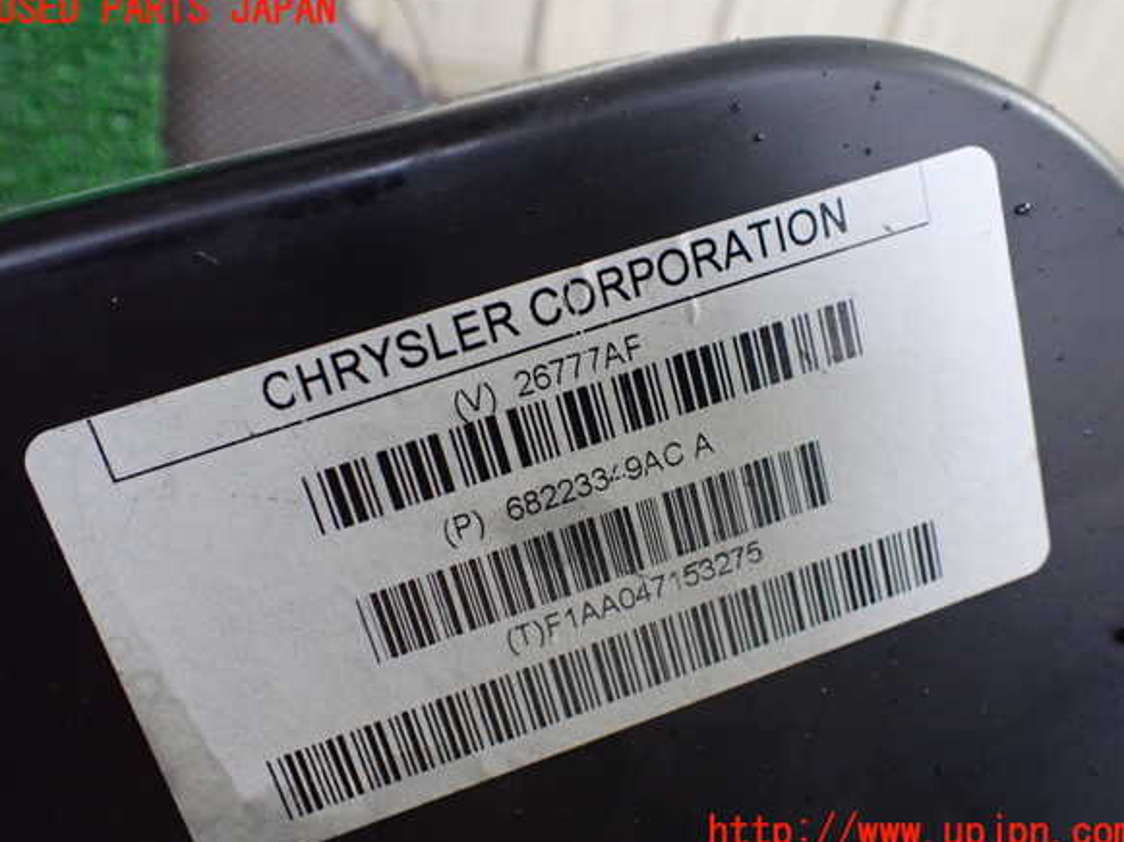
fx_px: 1006
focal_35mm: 31
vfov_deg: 45.4
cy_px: 422
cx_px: 565
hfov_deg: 58.4
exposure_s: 1/40
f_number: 2.3
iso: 800
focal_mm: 5.4
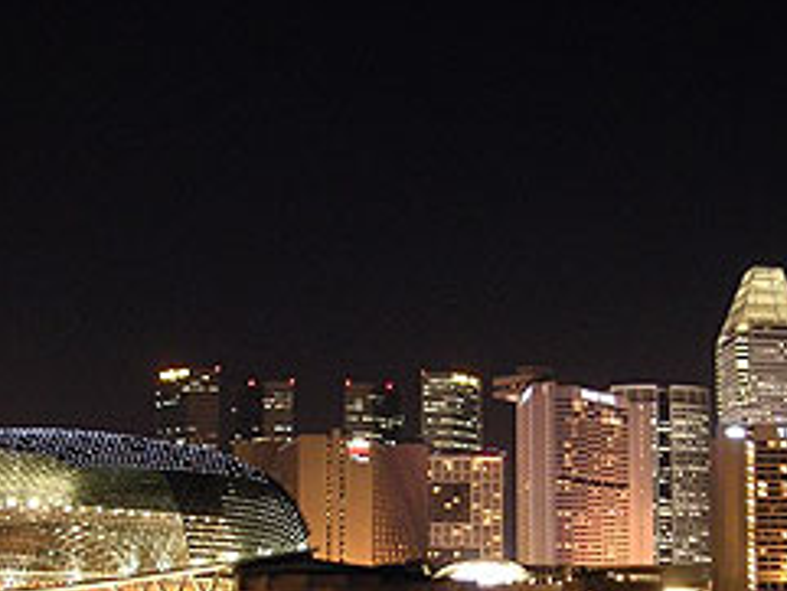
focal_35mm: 69
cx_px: 513
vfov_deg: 21.1
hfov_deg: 28.0
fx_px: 1570
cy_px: 465
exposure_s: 1.5
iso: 100
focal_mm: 5.7
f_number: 2.8
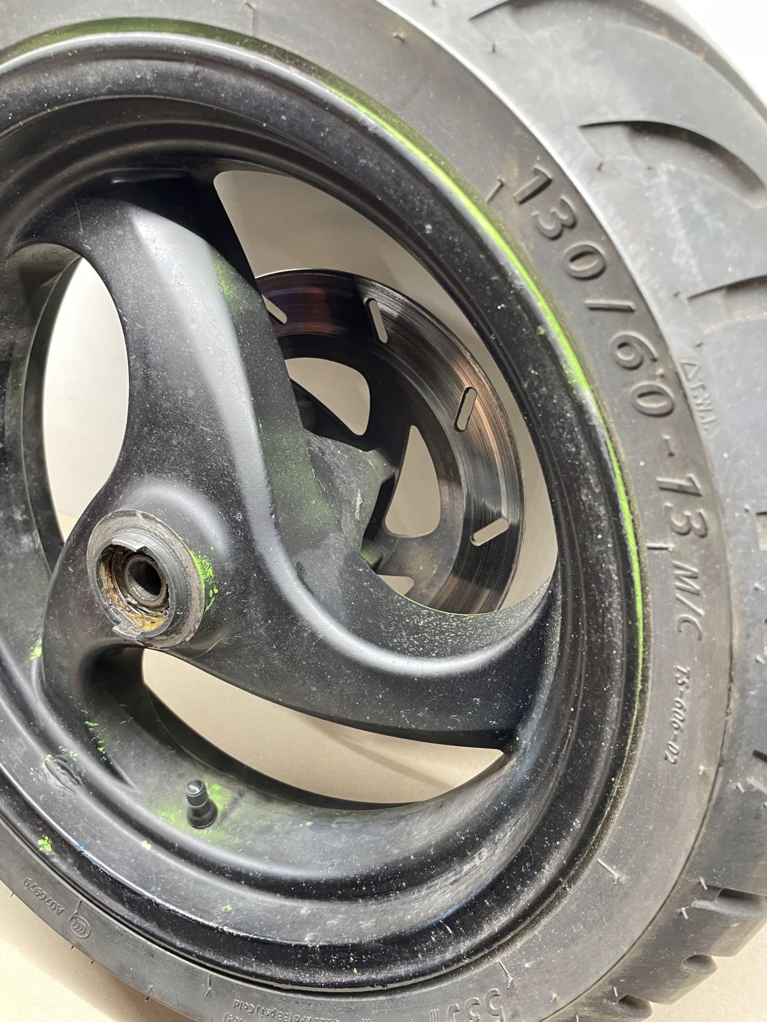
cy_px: 511
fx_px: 768
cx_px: 384
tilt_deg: -44.7
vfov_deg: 67.3
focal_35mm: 26
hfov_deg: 53.1
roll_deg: +9.4
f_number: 1.6
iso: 250
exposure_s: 1/50
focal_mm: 4.2
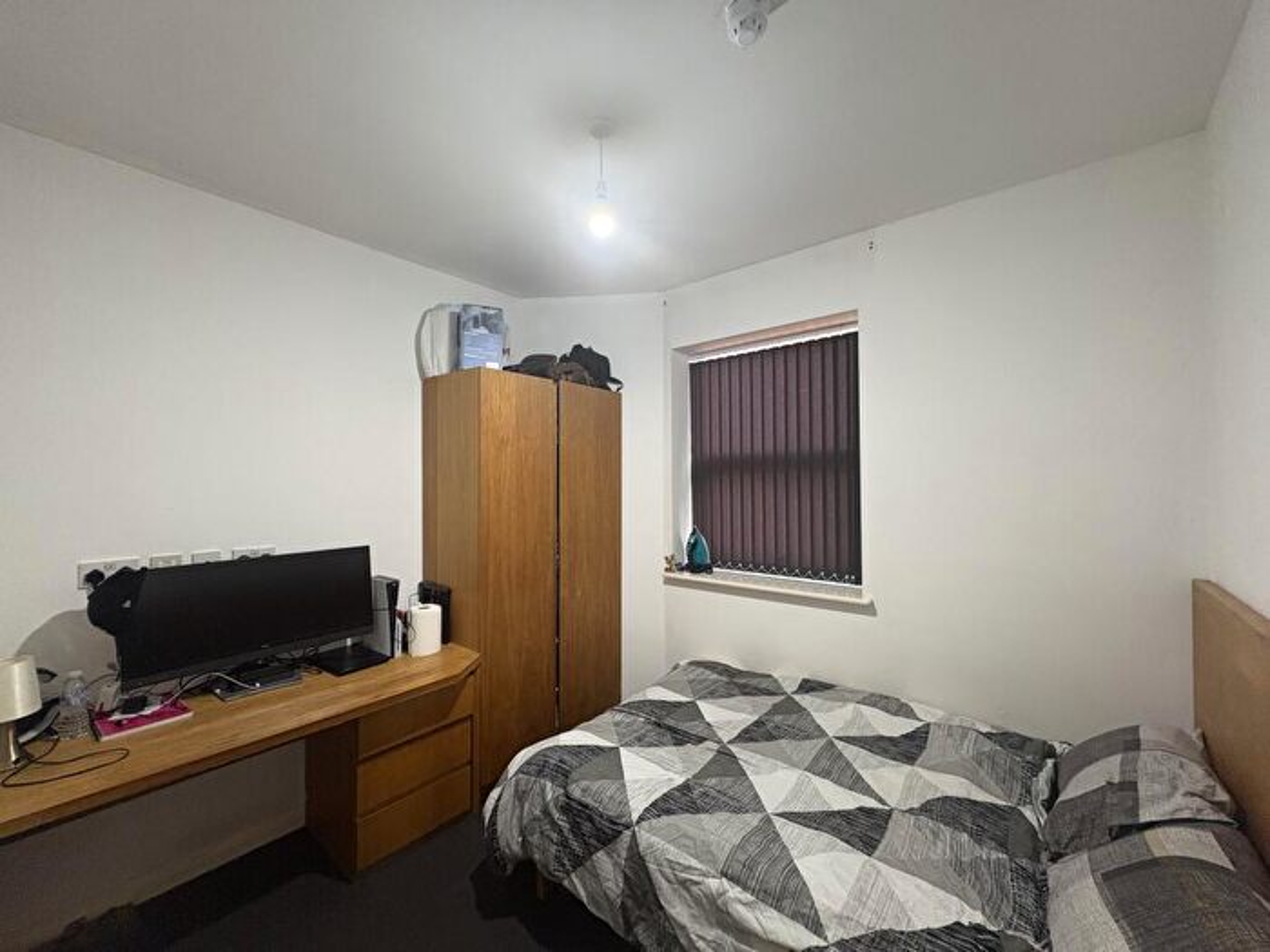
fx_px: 514
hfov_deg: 102.1
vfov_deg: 85.7
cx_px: 635
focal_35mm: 14
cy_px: 476
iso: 320
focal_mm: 2.22
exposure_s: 1/50
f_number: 2.2
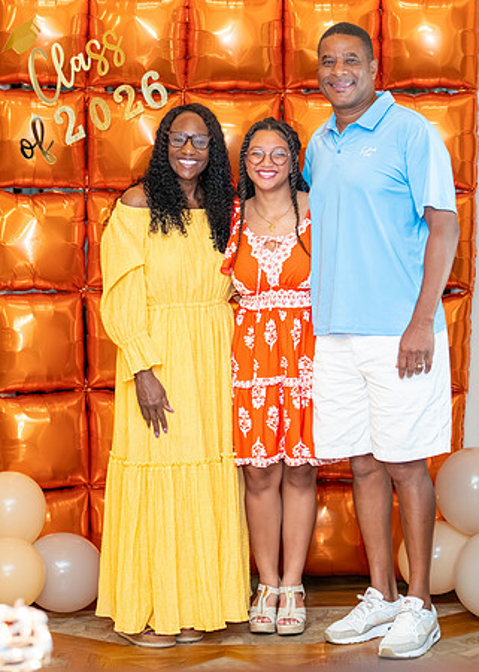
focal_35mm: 86
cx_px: 320
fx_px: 1636
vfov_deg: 23.2
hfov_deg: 16.6
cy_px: 326
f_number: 1.2
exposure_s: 1/400
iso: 1000
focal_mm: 50
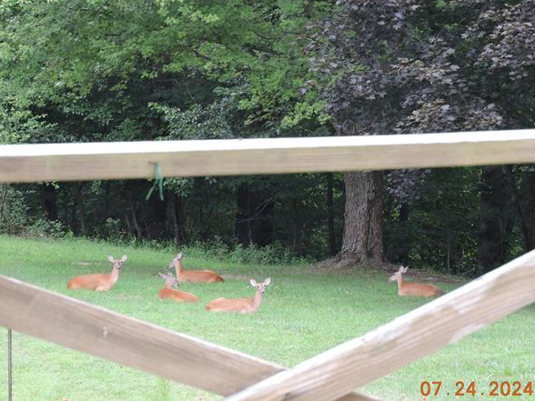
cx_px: 268
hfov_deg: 10.7
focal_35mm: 185
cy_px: 216
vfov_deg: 8.0
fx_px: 2859
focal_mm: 30.5
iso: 360
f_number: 5.2
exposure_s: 1/60
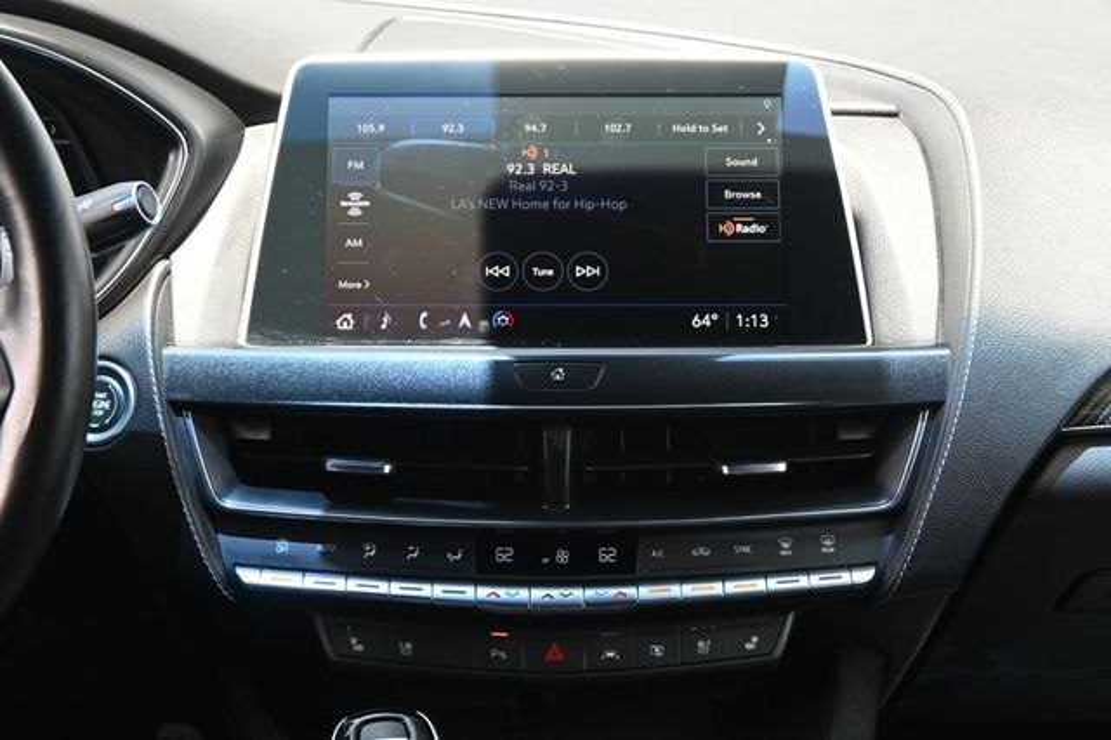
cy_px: 370
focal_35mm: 75
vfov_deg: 18.2
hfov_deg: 27.0
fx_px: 2313
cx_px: 556
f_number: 6.3
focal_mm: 50
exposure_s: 1/125
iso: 1000
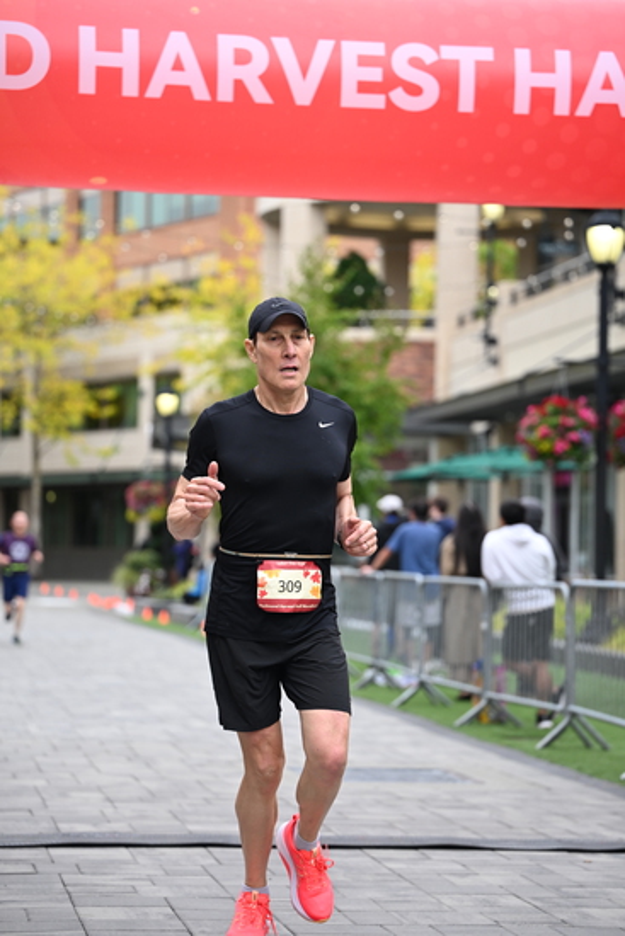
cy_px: 468
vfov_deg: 21.5
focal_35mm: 95
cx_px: 312
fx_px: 2472
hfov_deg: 14.4
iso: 640
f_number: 2.8
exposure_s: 1/2000
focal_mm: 95
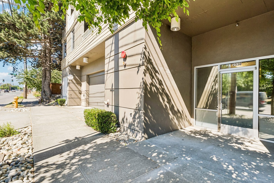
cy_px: 96
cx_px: 151
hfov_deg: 89.7
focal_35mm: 18
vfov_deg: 67.4
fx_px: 137
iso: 250
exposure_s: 1/100
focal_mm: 10
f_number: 9
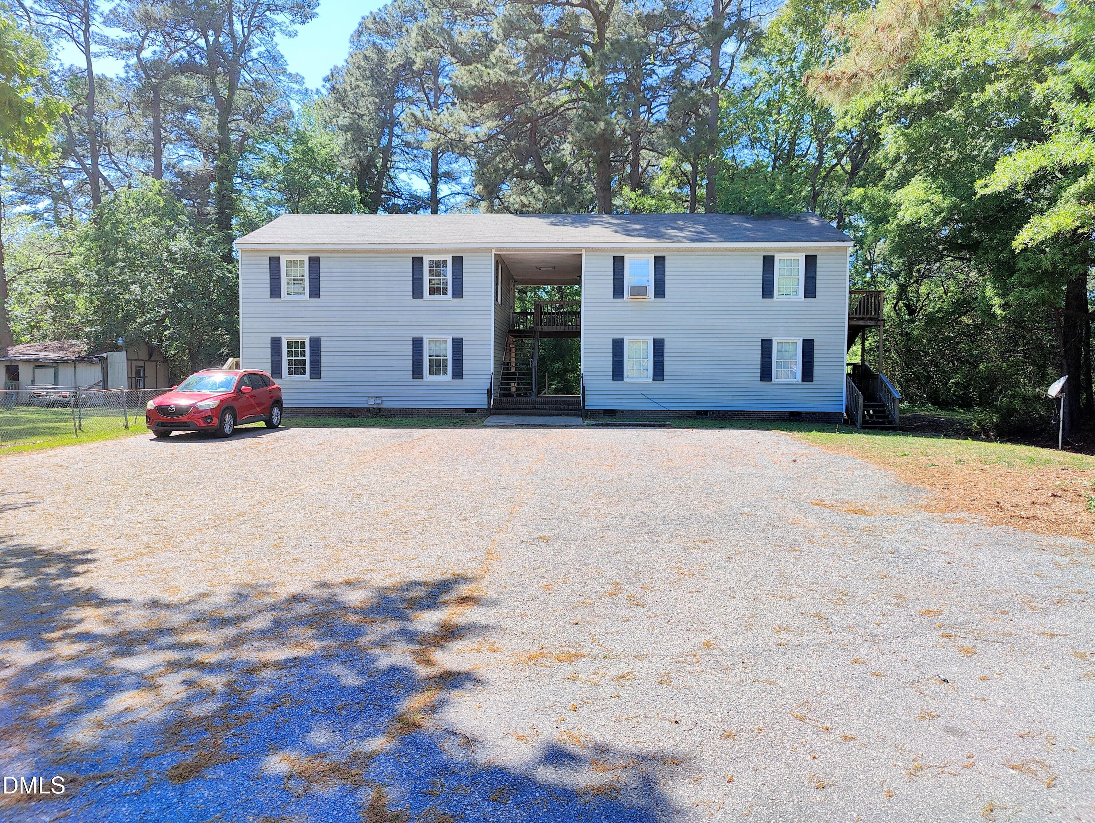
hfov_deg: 73.9
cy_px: 412
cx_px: 548
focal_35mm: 23
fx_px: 728
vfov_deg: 59.0
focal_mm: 6.06
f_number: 1.8
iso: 50
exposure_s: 1/1540
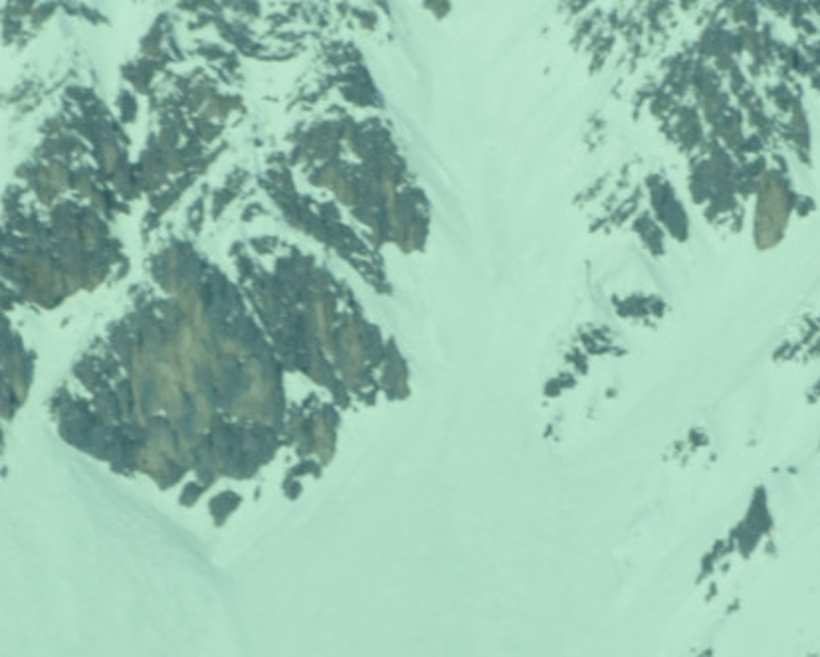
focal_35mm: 2087
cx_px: 658
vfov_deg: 0.7
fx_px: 50697
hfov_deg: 0.9
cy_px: 238
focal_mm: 300
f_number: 7.1
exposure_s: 1/800
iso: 200
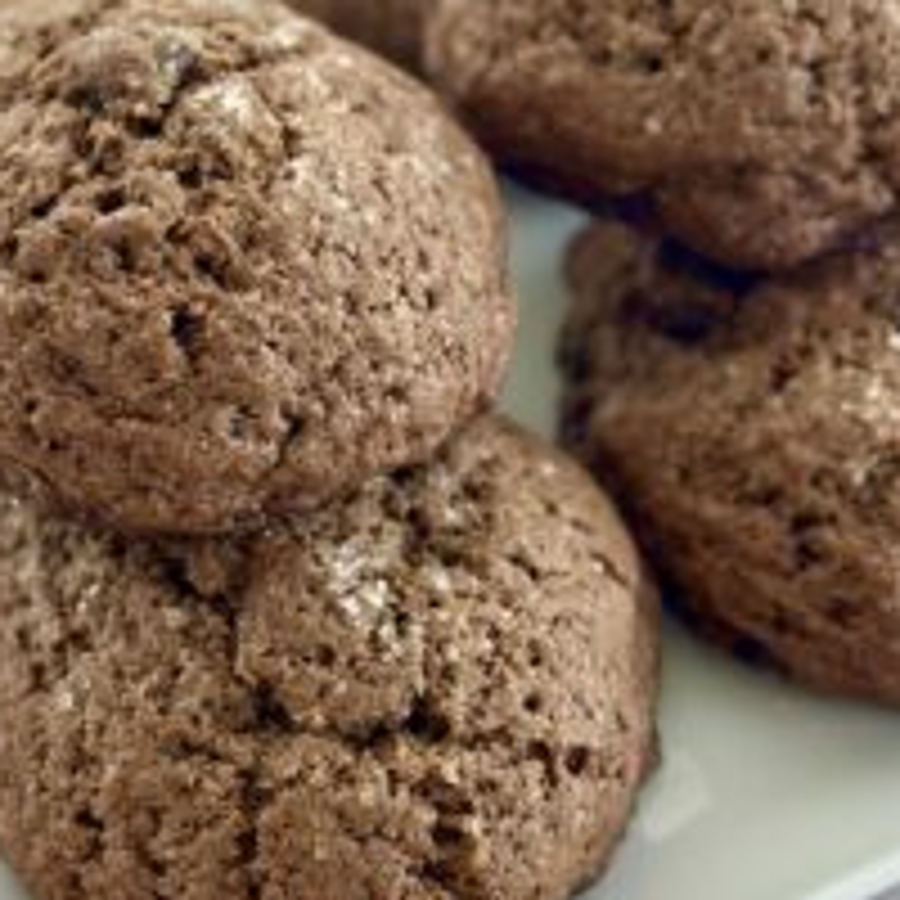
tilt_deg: -49.2
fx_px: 3118
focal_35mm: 106
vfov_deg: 16.4
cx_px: 65
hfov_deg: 16.2
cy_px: 369
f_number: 1.78
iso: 125
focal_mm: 6.86
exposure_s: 1/121
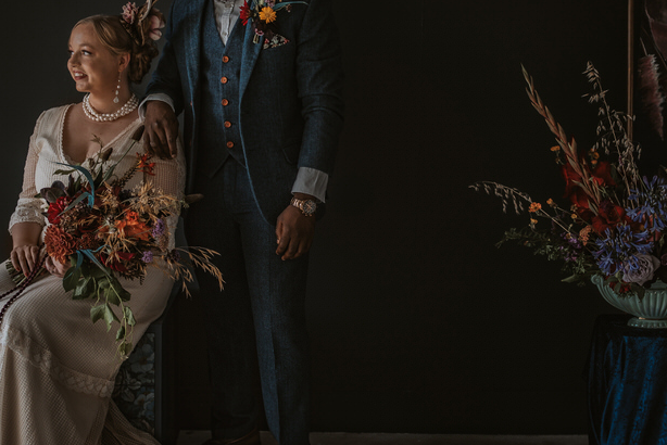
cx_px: 358
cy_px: 199
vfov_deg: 23.8
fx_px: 1057
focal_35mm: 57
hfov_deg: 35.0
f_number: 1.4
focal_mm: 35
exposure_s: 1/200
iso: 125
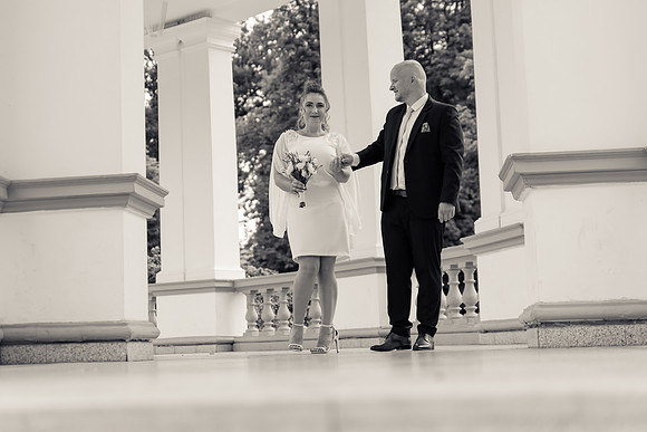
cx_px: 324
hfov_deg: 31.0
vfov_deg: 20.9
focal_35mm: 65
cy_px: 216
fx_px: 1168
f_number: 2.8
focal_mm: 65
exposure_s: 1/1000
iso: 160
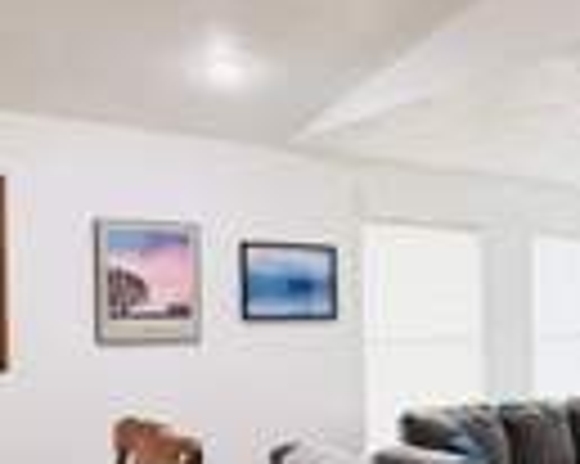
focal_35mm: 51
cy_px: 338
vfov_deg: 29.3
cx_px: 683
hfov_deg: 31.3
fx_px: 875
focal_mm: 2.22
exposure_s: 1/120
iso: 125
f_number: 2.2
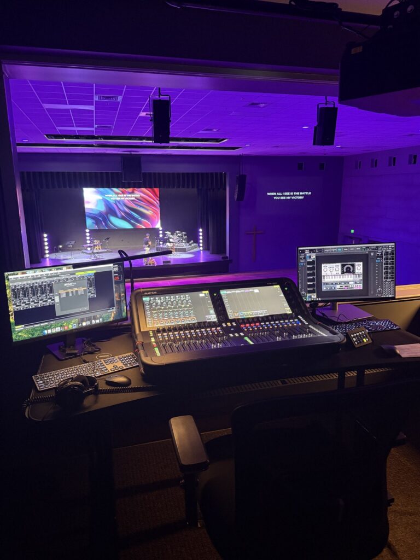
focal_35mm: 24
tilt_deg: -12.2
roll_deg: +0.5
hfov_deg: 56.8
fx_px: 388
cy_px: 280
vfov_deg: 71.6
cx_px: 210
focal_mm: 6.76
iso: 800
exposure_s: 1/46
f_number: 1.78
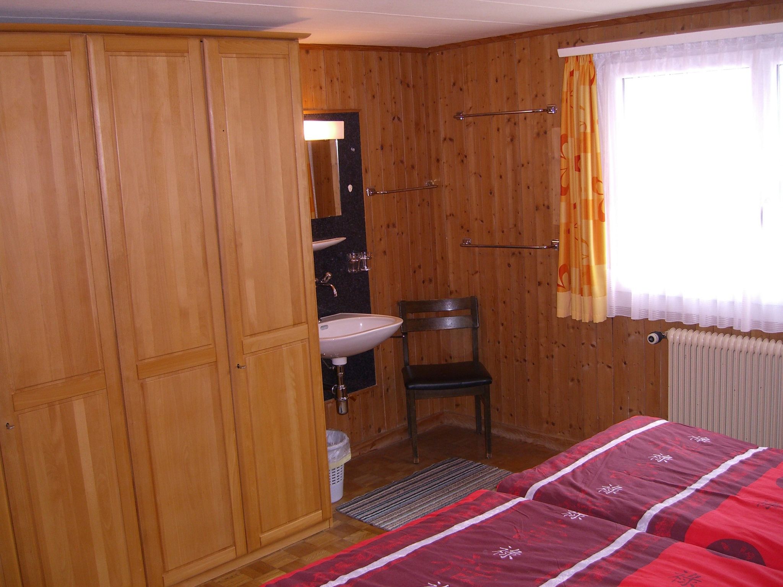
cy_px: 294
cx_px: 392
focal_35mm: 38
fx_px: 860
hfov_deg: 49.0
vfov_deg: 37.7
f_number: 2.8
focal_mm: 7.9
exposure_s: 1/60
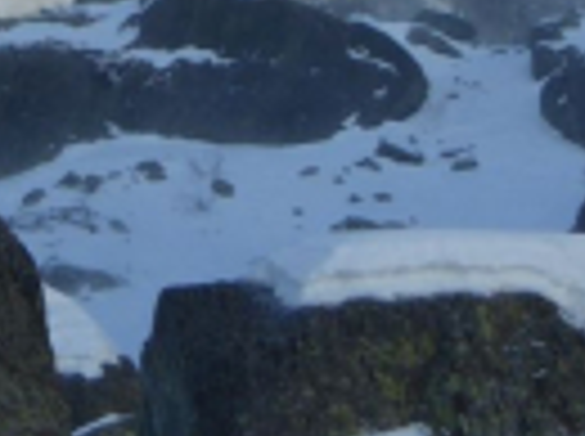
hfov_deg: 6.6
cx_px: -106
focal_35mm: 300
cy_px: -171
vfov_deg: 4.9
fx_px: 5061
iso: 100
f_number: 4.8
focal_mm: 15
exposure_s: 1/320
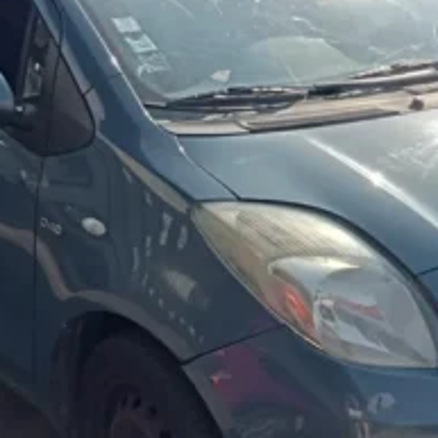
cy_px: 250
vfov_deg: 22.5
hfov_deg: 22.5
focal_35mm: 77
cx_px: 222
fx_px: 1102
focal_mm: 3.46
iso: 100
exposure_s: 1/622
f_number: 2.2
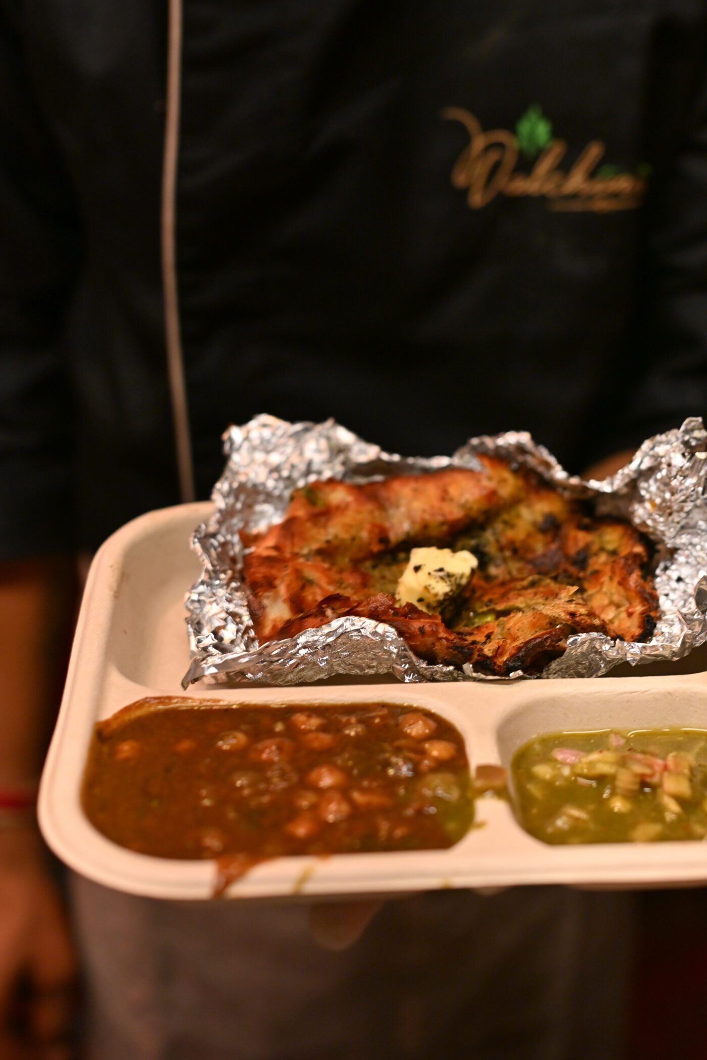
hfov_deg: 22.2
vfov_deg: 32.9
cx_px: 427
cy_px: 502
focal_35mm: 61
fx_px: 1797
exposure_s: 1/125
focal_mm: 50
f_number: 2.8
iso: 640
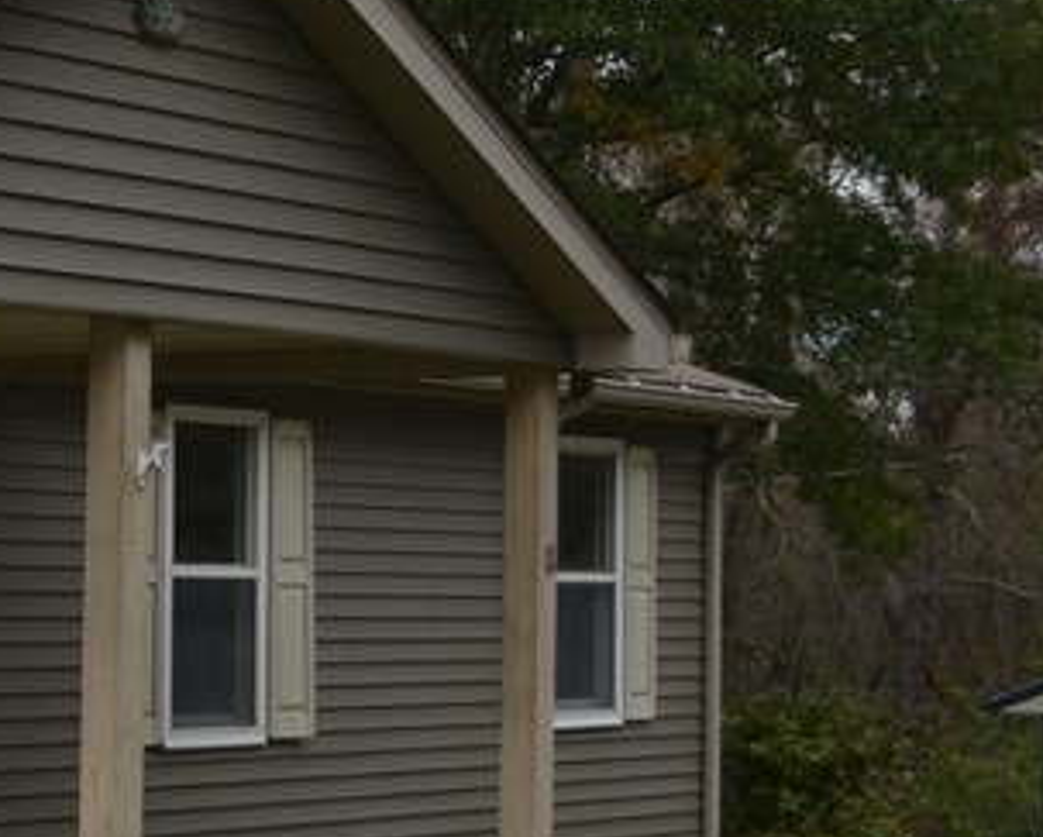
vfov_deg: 12.8
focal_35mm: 121
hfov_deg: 14.2
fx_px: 3739
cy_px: 396
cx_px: -768
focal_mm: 24
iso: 100
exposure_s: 1/200
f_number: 6.3
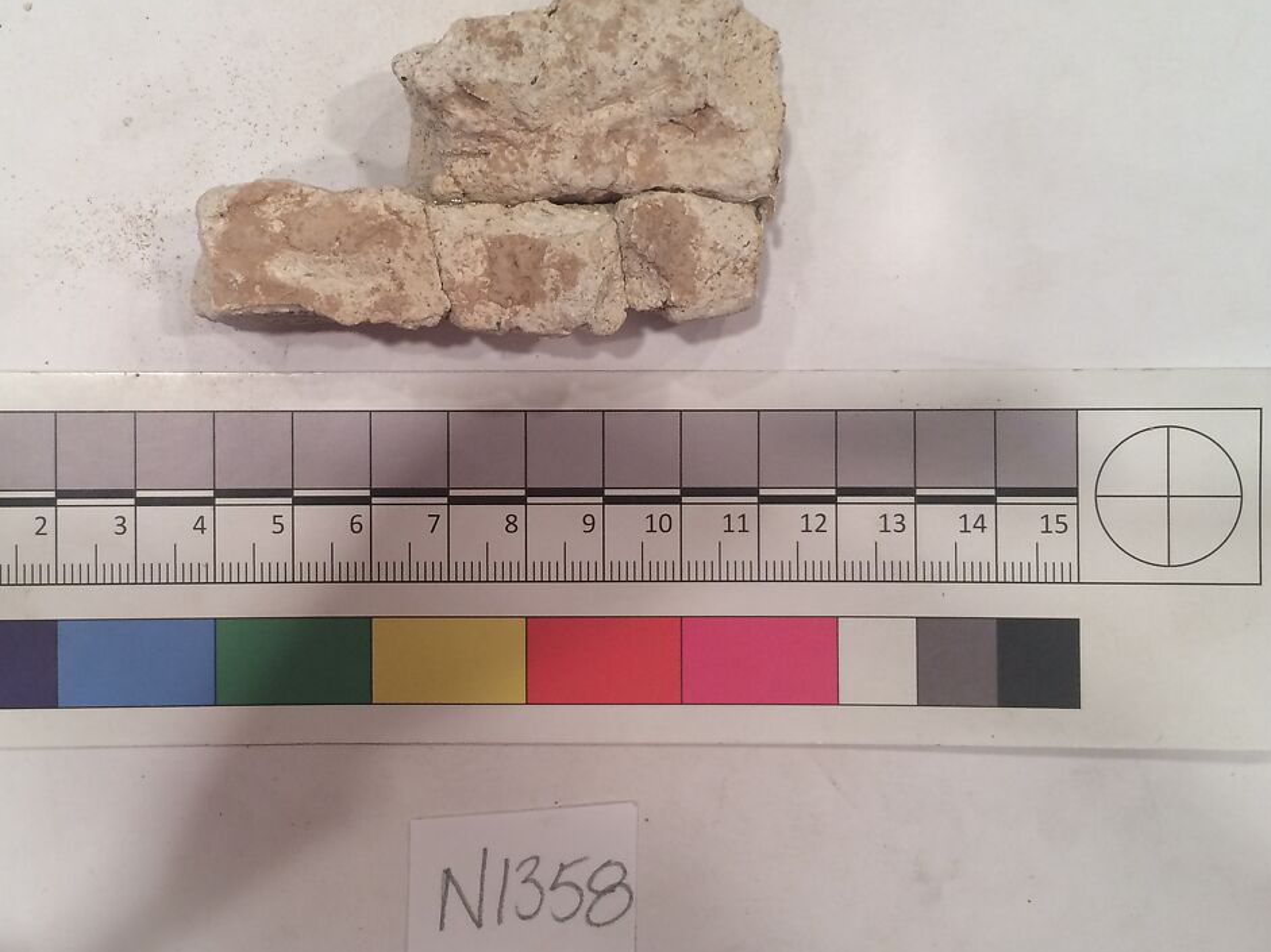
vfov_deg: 38.6
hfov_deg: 49.8
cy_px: 423
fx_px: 1358
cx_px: 497
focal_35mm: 37
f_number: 2.2
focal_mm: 4.15
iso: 40
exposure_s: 1/30
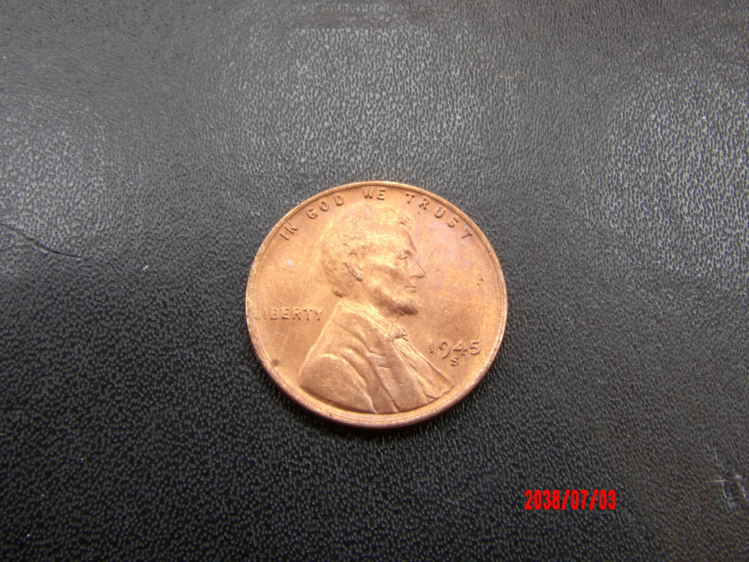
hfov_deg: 37.5
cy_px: 281
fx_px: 1104
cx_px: 374
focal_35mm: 51
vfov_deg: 28.6
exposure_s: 1/15
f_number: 5.3
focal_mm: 9.2
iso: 273
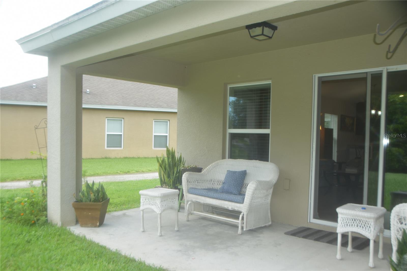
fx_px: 373
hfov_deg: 57.2
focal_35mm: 33
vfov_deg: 40.0
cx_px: 204
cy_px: 136
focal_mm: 22
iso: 100
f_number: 4
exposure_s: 1/200
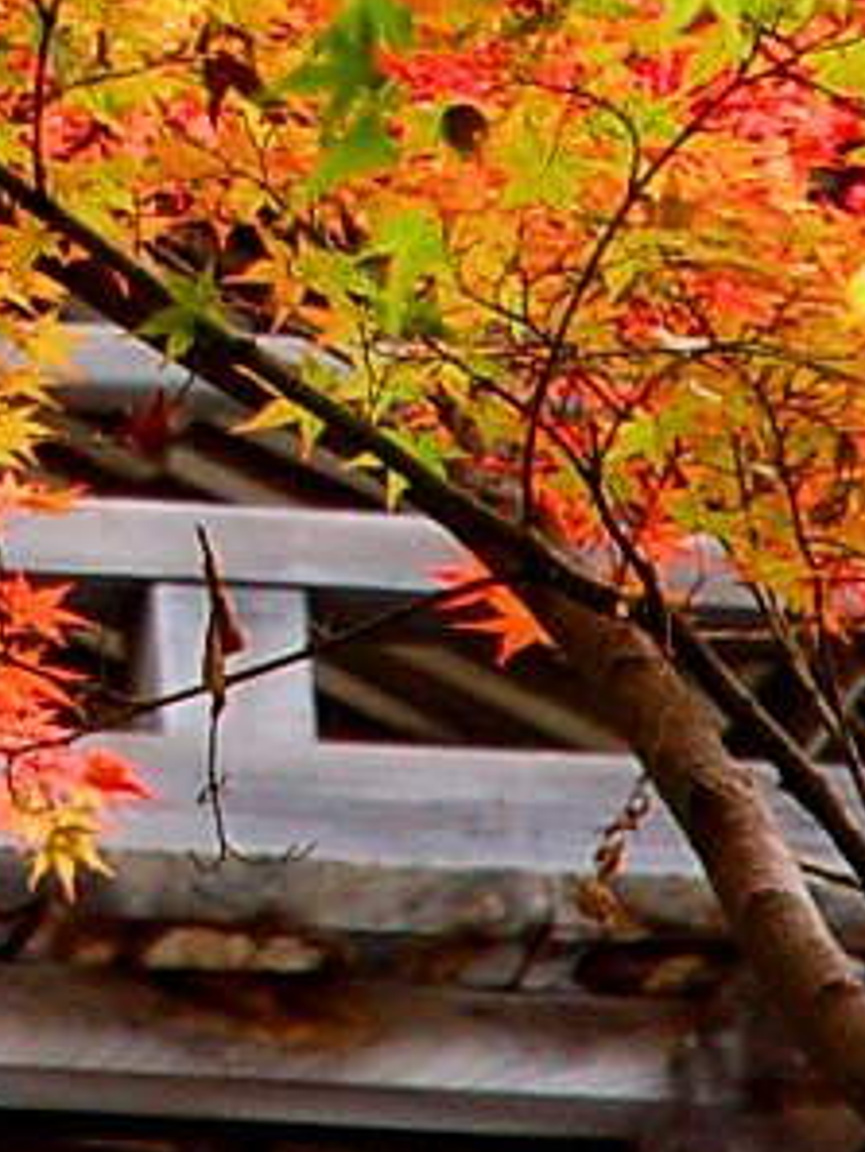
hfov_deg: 2.9
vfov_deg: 3.9
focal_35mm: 510
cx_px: -954
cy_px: -737
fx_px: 16980
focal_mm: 70
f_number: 4.5
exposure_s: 1/125
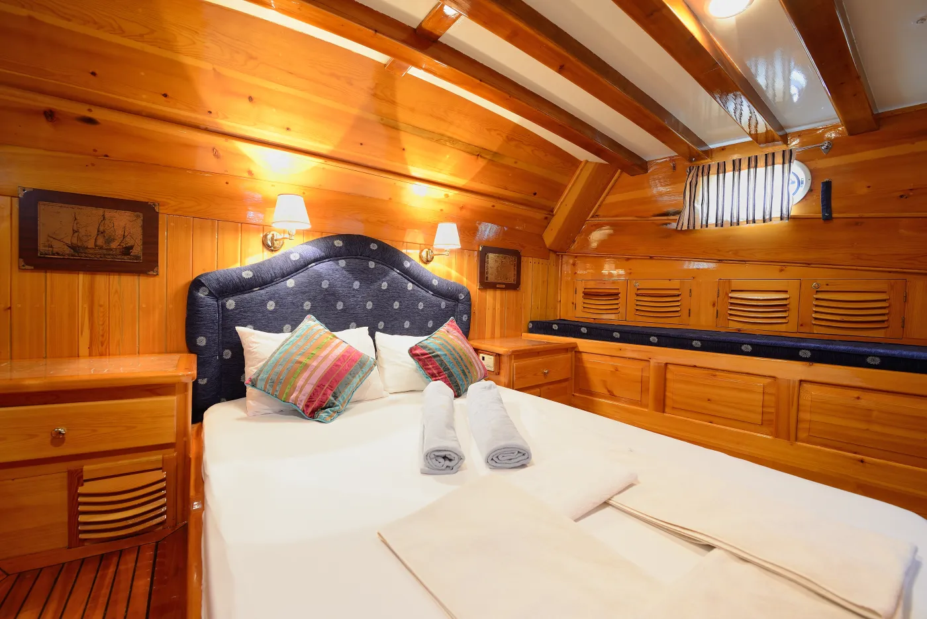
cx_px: 464
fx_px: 361
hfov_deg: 104.2
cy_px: 310
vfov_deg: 81.2
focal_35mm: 14
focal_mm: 14
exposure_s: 2
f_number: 6.3
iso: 125
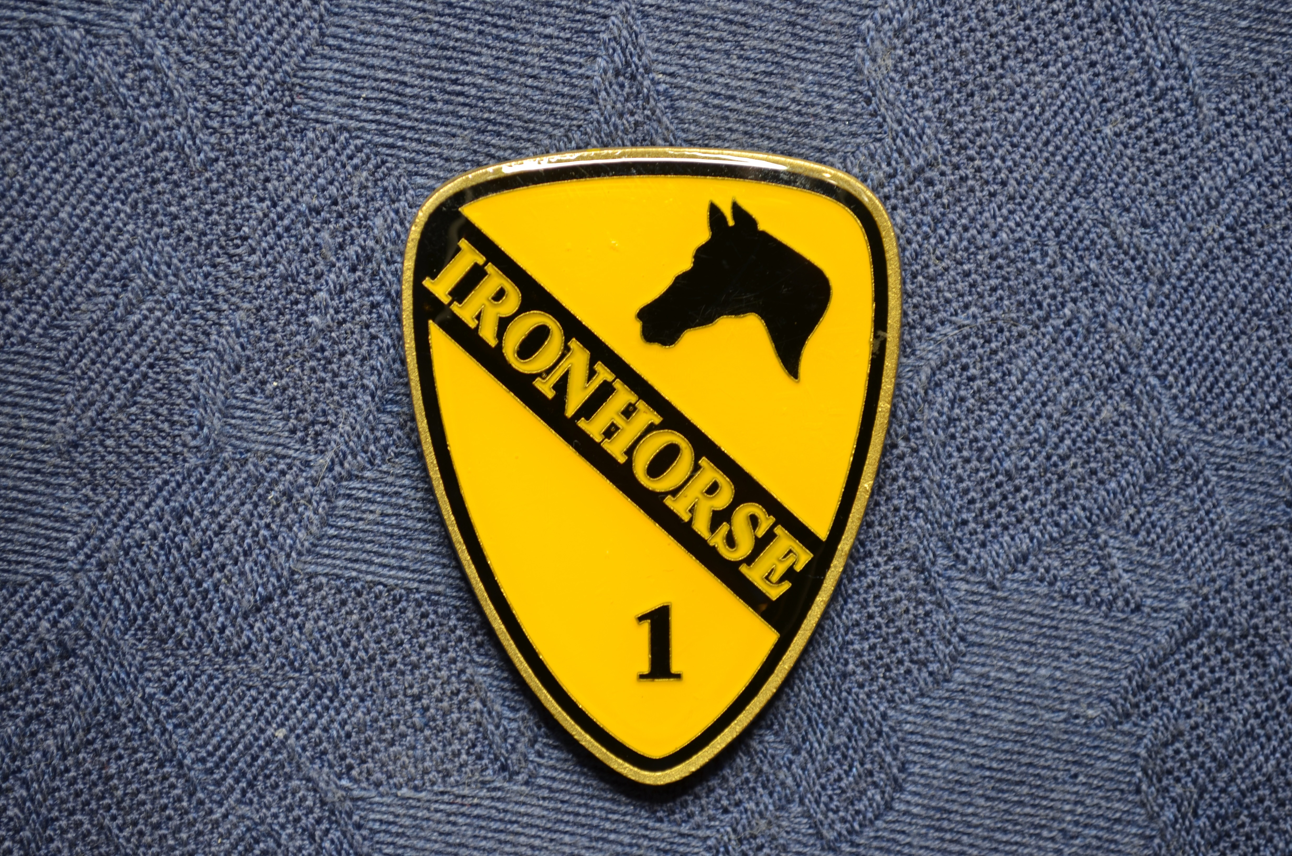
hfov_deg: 24.7
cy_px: 428
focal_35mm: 82
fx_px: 2955
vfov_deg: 16.5
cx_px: 646
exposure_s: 1/3
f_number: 8
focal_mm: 55
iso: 160
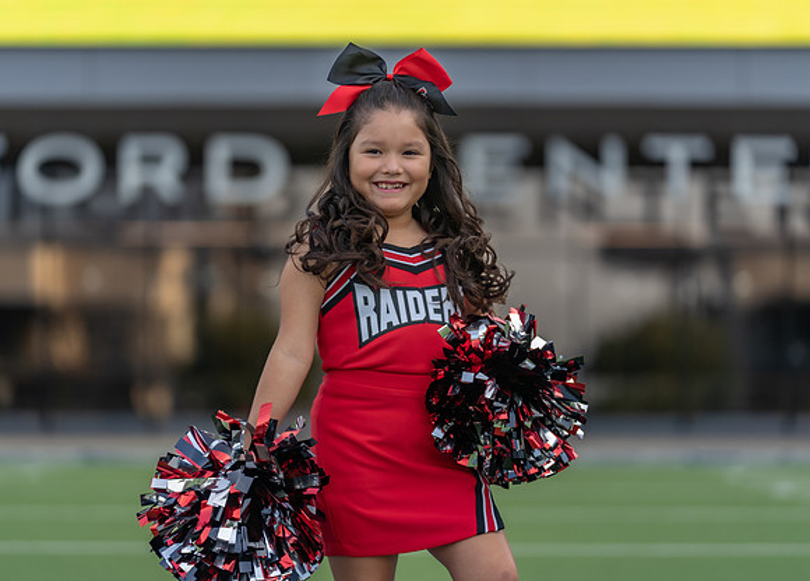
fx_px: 3508
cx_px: 394
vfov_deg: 9.5
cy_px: 280
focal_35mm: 152
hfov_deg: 13.2
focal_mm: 140
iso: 100
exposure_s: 1/320
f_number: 2.8
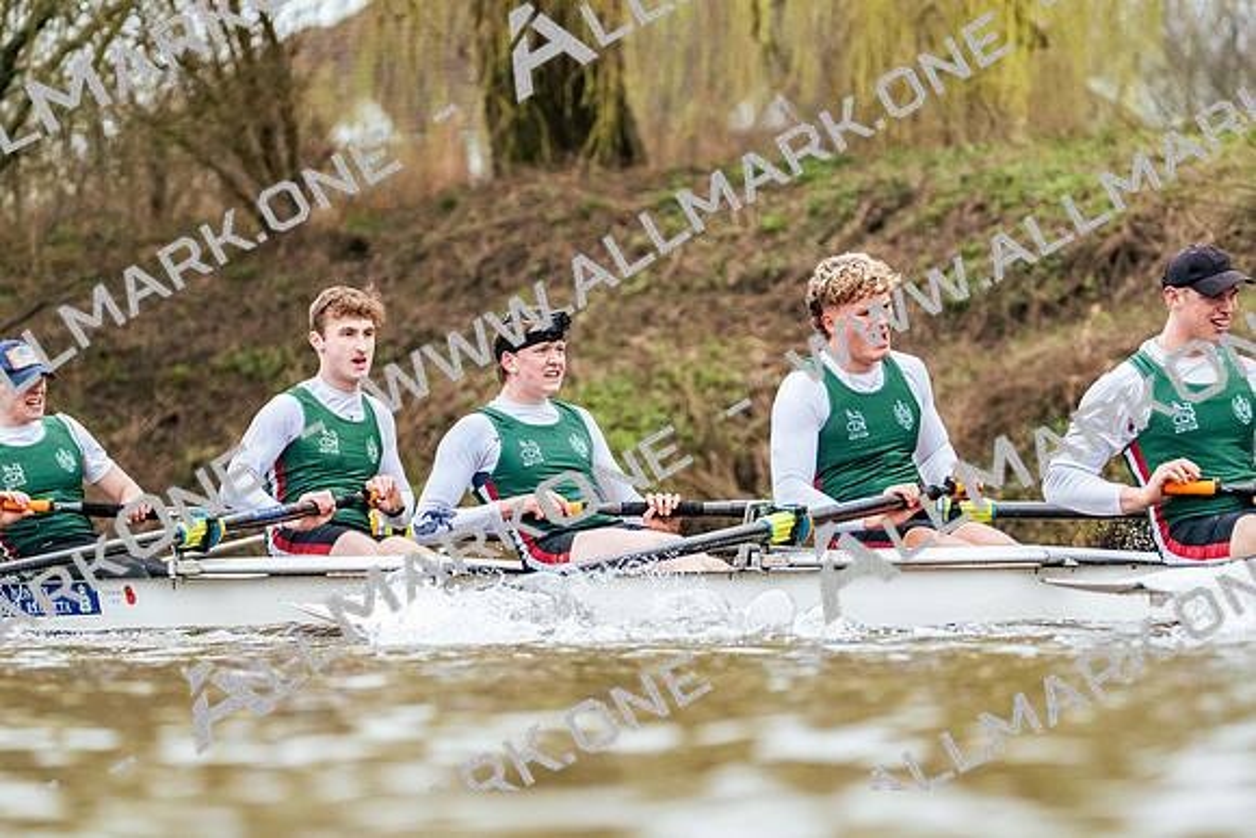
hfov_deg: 7.4
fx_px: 9666
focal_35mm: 277
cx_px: 628
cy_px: 419
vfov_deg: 5.0
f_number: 6.3
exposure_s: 1/2000
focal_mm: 277
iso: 5000
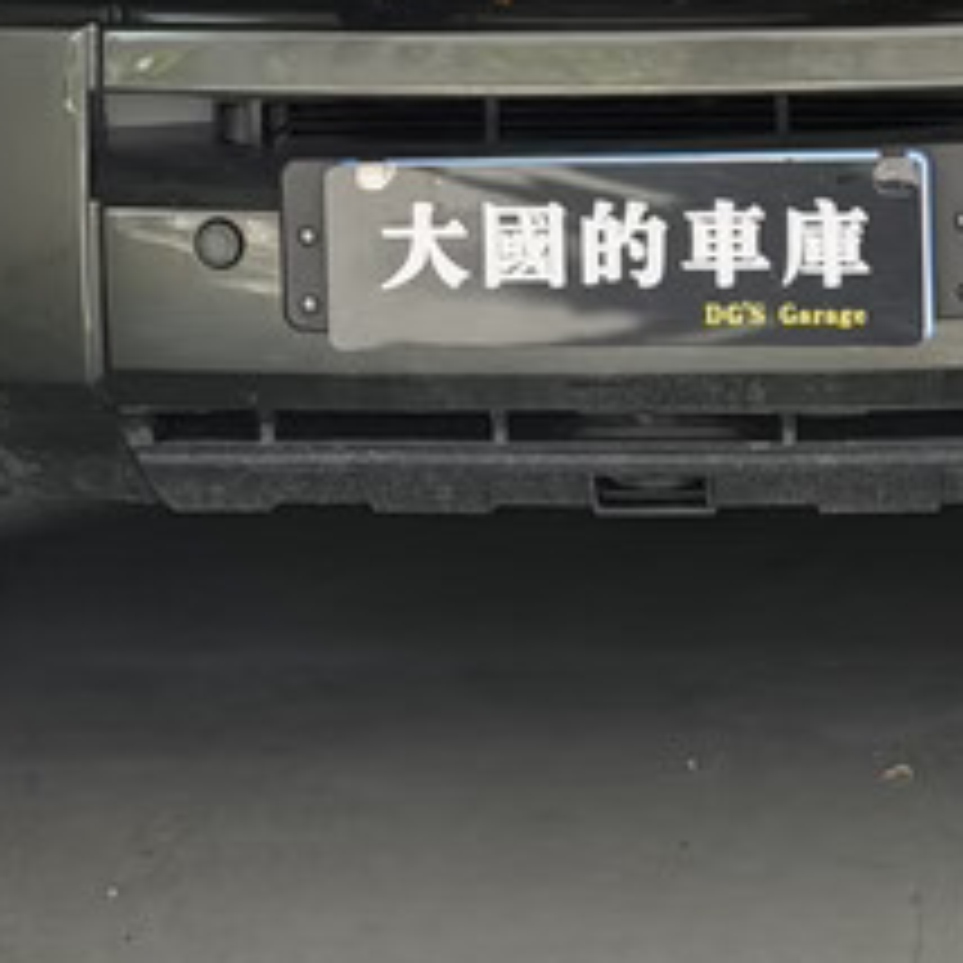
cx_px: 621
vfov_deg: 10.9
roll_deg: +0.3
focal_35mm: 152
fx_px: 4784
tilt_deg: -3.2
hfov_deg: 11.5
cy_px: -634
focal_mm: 6.76
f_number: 1.78
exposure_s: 1/212
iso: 50
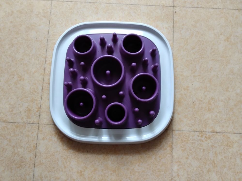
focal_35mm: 26
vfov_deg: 53.1
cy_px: 90
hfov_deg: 67.3
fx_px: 182
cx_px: 121
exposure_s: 1/50
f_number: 2
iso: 190
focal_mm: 2.78
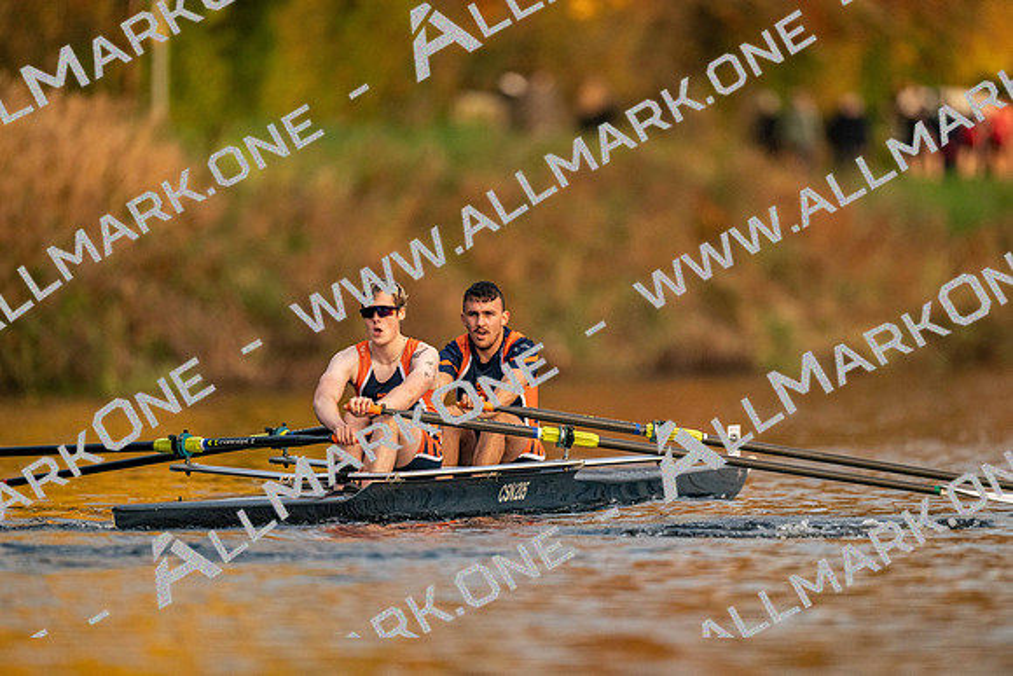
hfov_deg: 3.4
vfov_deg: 2.3
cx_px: 506
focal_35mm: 600
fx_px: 16886
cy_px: 338
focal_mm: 600
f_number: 4
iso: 3200
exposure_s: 1/2500
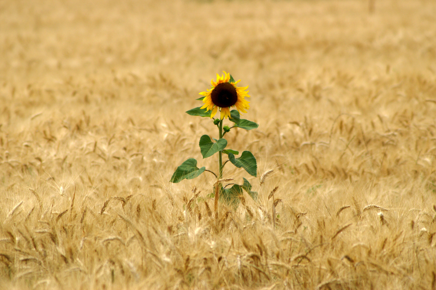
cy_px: 145
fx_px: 7261
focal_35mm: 600
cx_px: 218
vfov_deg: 2.3
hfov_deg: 3.4
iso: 200
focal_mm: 400
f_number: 9
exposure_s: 1/1000
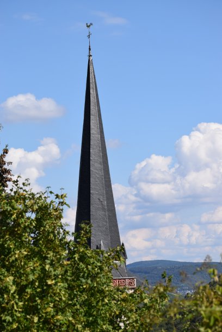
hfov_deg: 10.2
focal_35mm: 135
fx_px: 1249
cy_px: 166
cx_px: 111
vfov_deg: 15.2
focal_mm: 90
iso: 200
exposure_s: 1/1000
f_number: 8
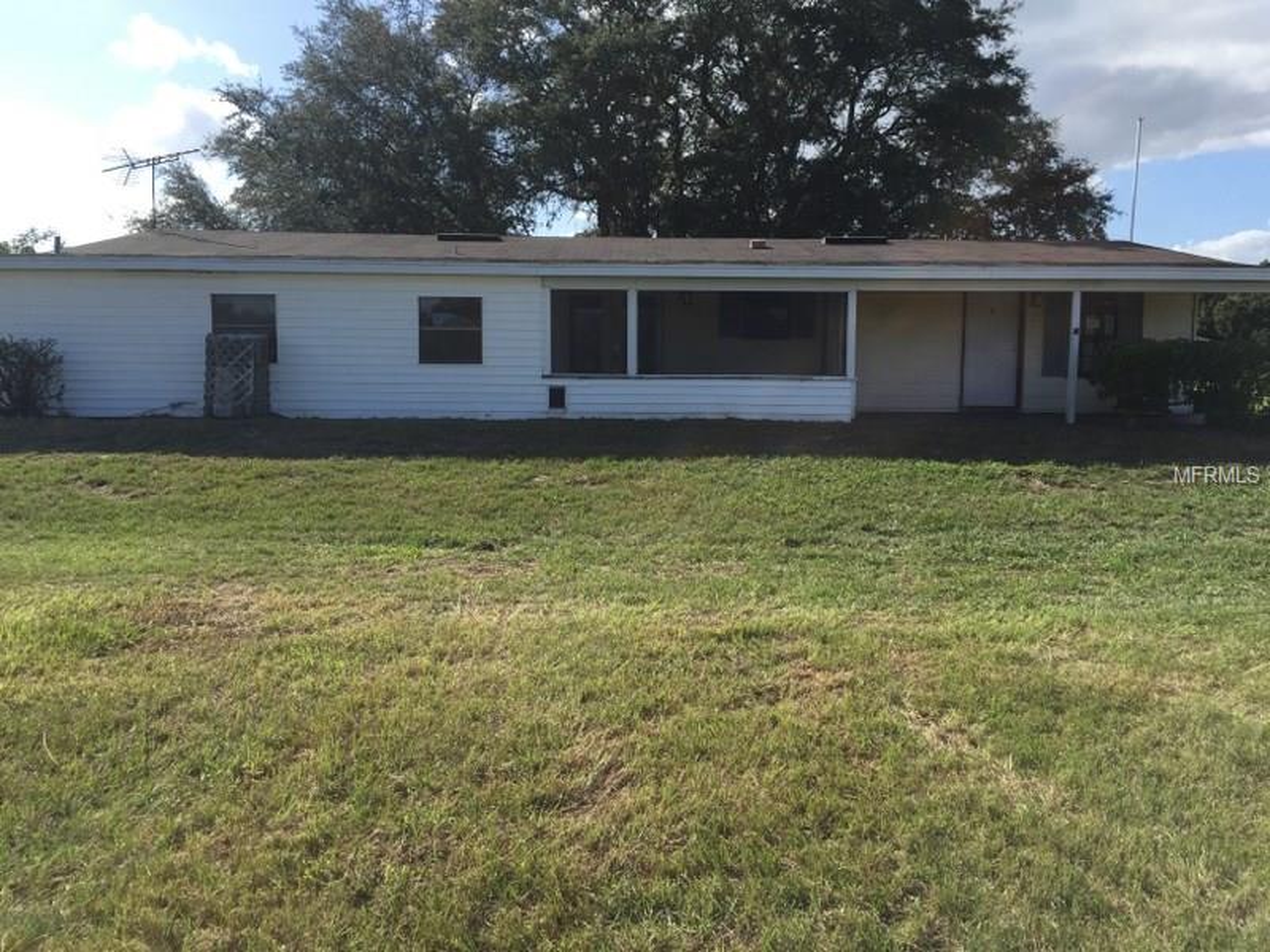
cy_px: 476
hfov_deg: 61.7
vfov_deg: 48.2
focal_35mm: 29
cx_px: 635
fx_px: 1064
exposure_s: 1/1721
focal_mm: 4.15
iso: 32
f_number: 2.2
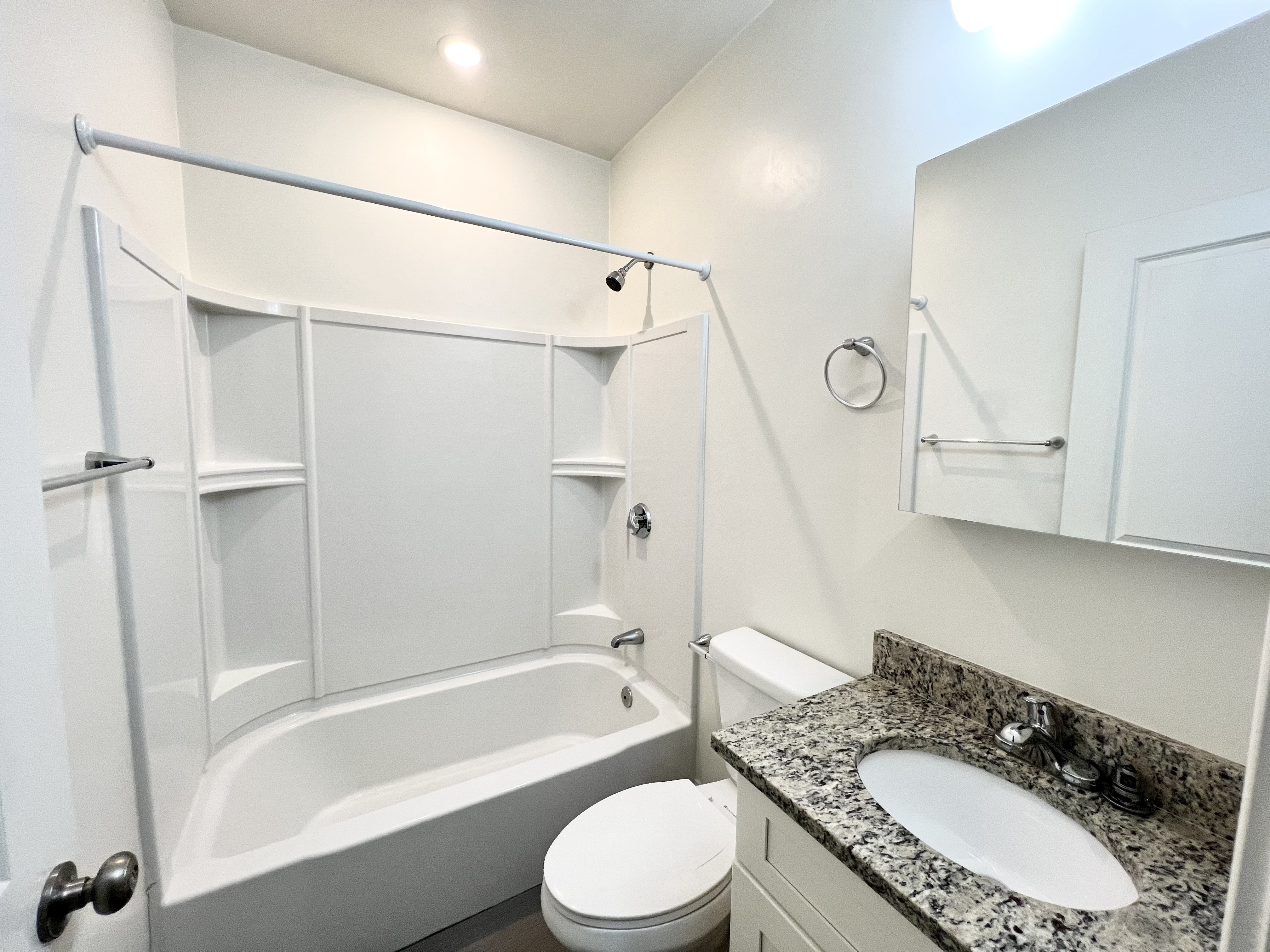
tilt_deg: -6.2
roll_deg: -0.5
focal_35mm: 13
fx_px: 477
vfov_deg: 89.9
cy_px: 476
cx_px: 635
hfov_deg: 106.2
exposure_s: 1/120
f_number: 1.8
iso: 125
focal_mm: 1.57
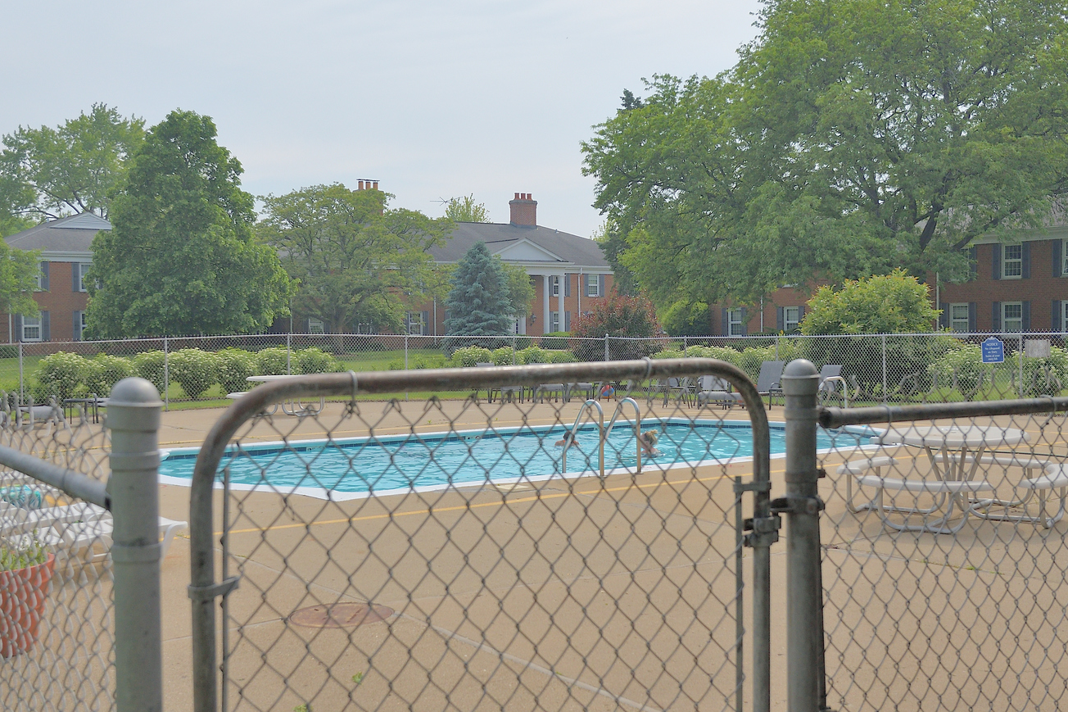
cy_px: 358
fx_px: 1216
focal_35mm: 41
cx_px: 494
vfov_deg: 32.6
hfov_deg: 47.4
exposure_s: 1/4000
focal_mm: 22
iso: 400
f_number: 4.5
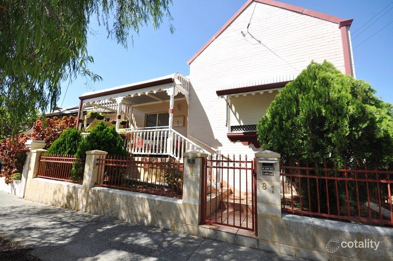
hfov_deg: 100.5
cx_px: 196
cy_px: 130
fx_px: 164
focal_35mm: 15
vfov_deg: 77.2
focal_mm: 10
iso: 200
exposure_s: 1/320
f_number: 9
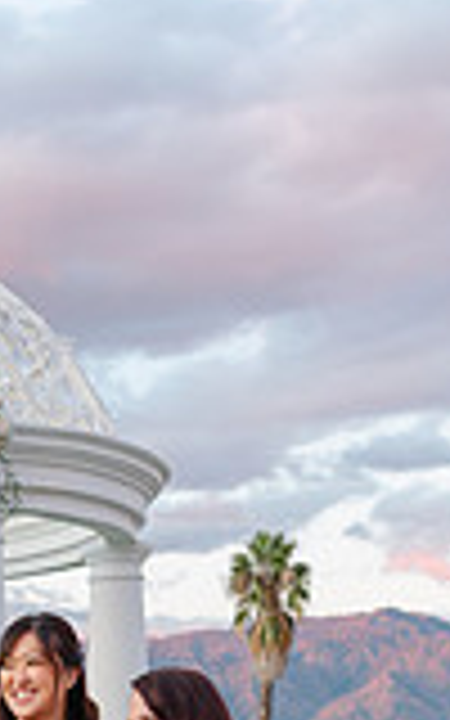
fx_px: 1962
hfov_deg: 12.6
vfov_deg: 19.4
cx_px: -178
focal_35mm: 100
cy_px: 909
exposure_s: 1/125
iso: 250
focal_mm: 35
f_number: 4
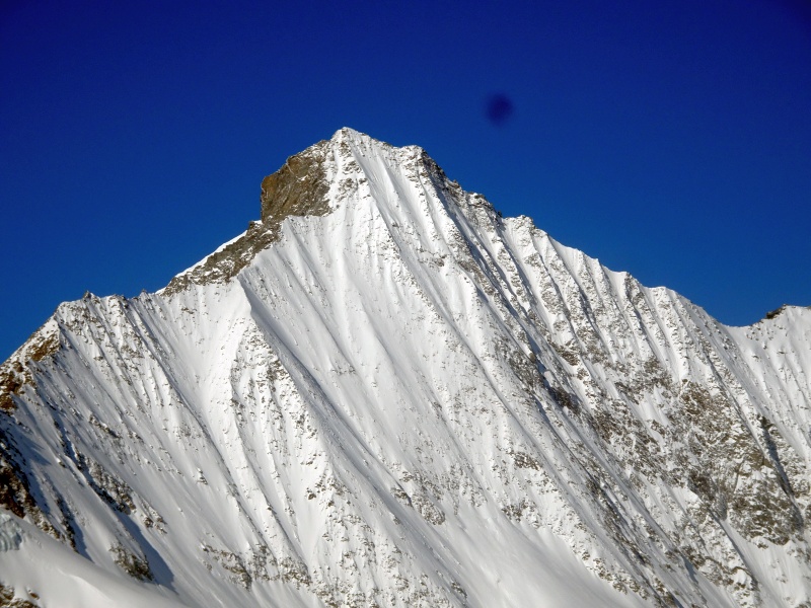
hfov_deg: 13.2
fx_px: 3514
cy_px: 304
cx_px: 406
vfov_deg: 9.9
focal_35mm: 150
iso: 80
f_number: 5.6
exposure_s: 1/1250
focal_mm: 25.66
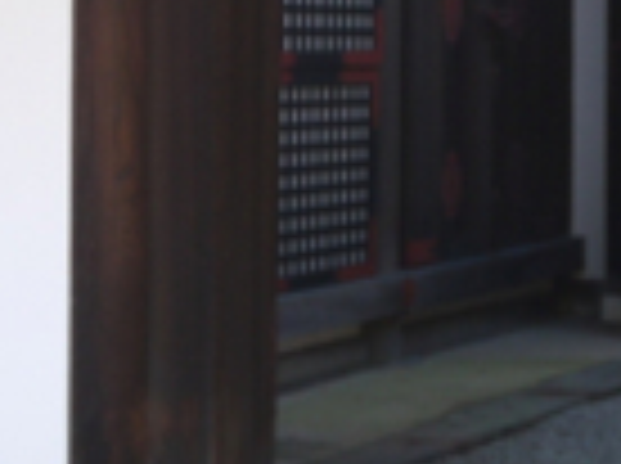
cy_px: -97
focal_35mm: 144
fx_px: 2579
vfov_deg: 10.1
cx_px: 981
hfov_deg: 12.9
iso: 160
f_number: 4.2
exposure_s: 1/100
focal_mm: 18
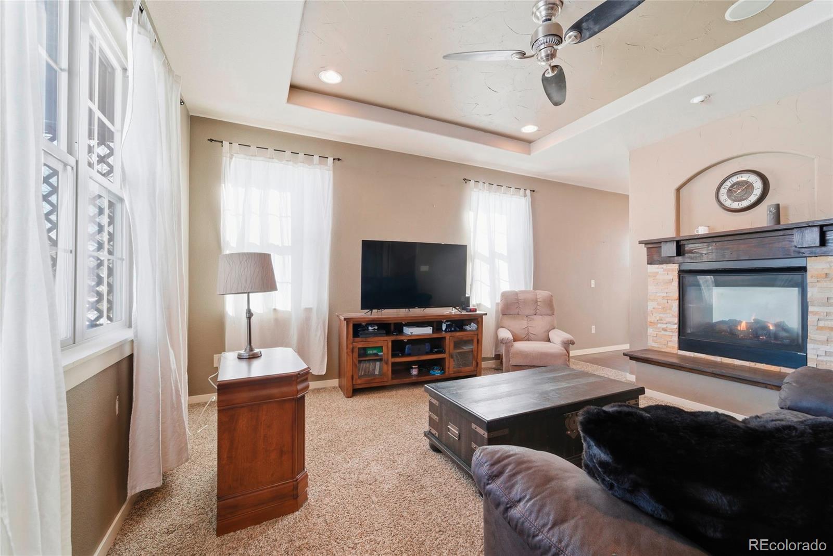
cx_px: 416
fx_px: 324
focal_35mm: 14
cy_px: 278
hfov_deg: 104.2
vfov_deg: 81.2
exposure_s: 1/80
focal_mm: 14
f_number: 9
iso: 320
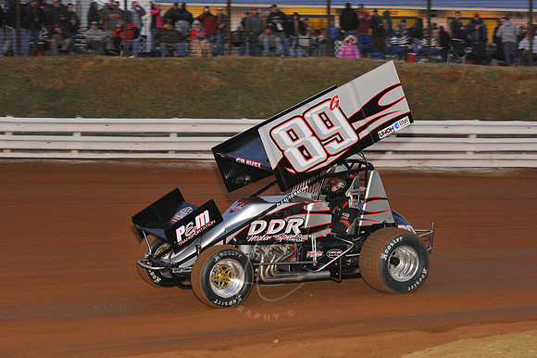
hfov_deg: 22.2
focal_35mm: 92
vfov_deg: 14.8
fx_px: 1371
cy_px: 179
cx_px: 268
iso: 640
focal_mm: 92
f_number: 6.3
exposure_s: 1/250
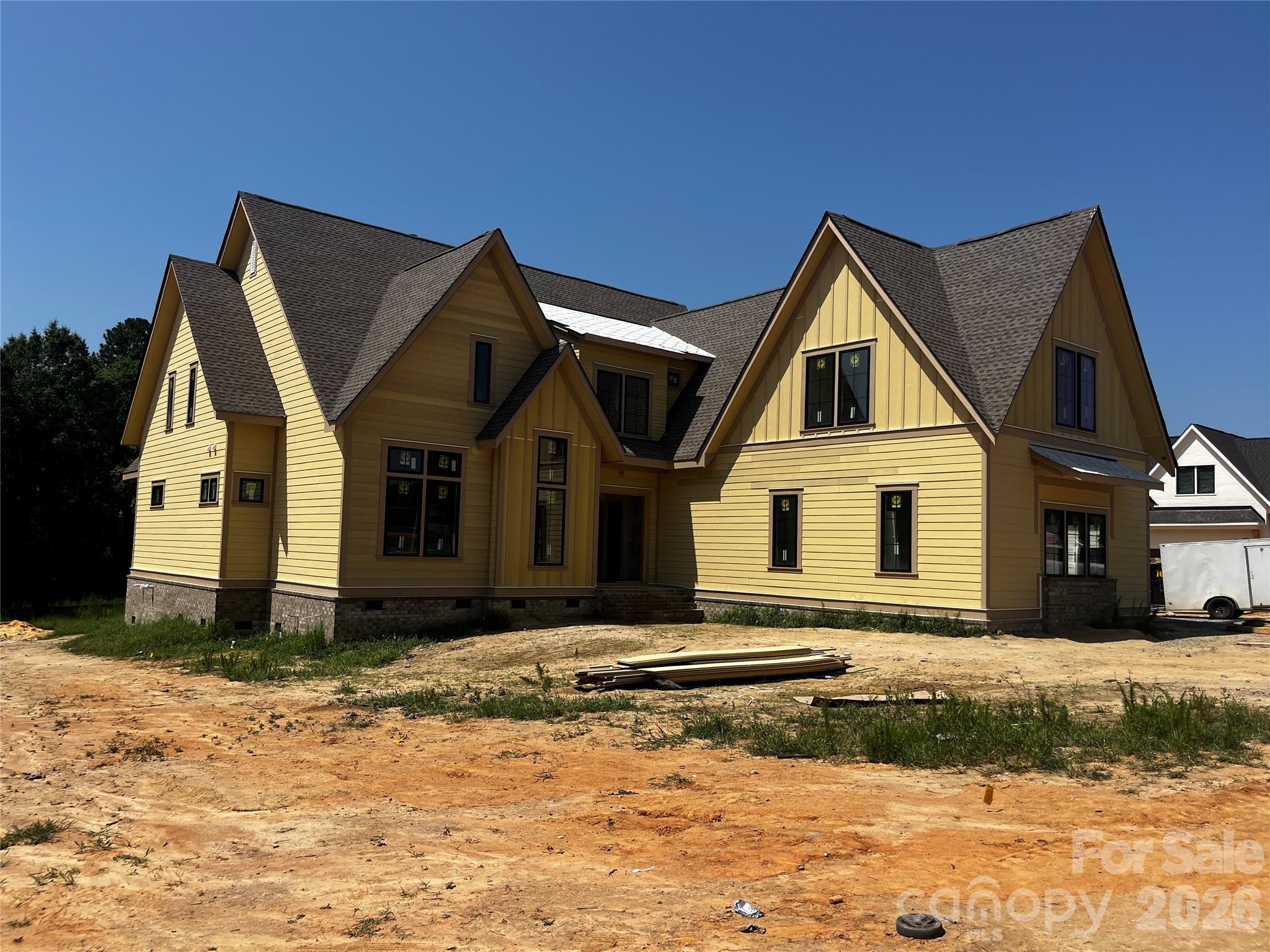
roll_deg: -2.5
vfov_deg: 53.1
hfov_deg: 67.3
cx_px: 635
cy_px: 476
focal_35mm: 26
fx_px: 954
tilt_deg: +2.8
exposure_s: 1/4854
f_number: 1.6
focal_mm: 5.1
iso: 50
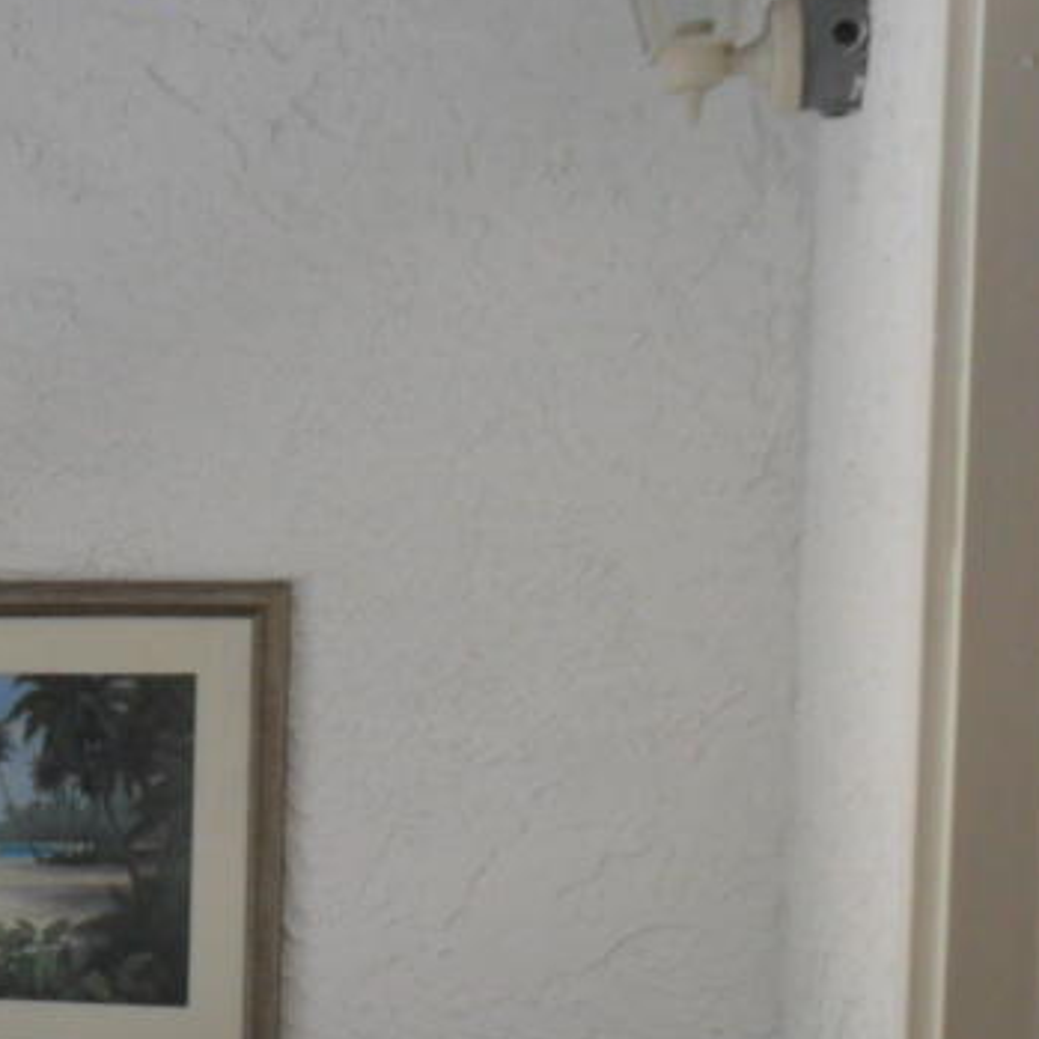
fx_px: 2377
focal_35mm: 70
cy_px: 953
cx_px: -301
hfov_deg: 22.2
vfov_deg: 23.9
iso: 100
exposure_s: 1/90
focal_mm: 4.9
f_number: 3.5
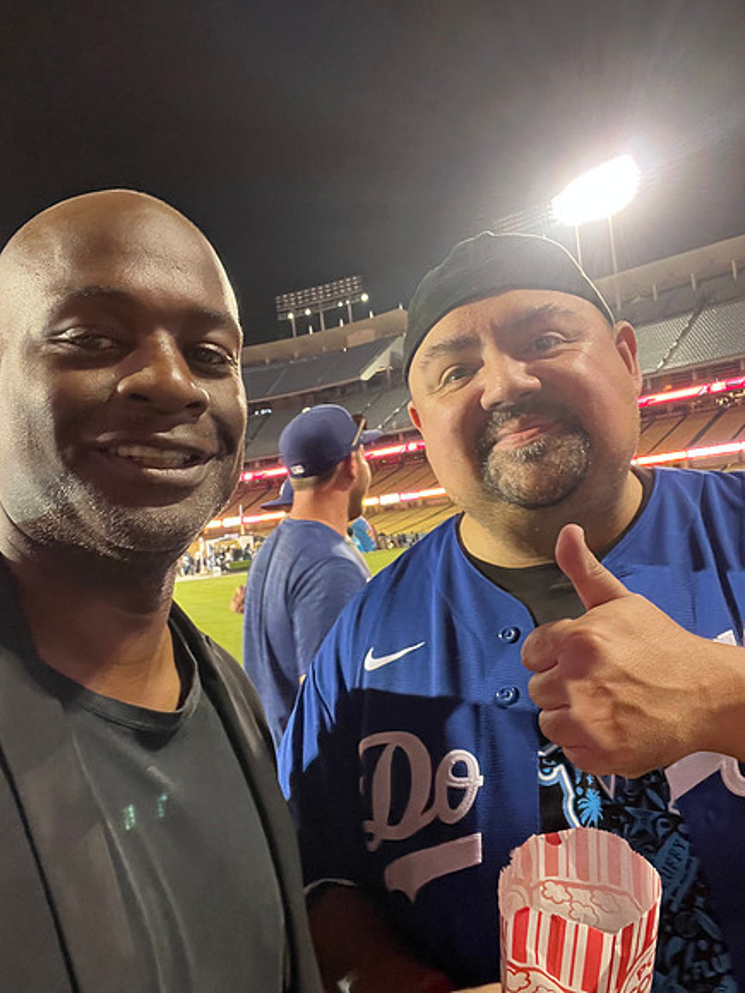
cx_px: 372
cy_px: 496
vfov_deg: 60.0
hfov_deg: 46.8
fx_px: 861
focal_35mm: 30
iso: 320
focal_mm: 2.71
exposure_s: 1/30
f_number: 2.2
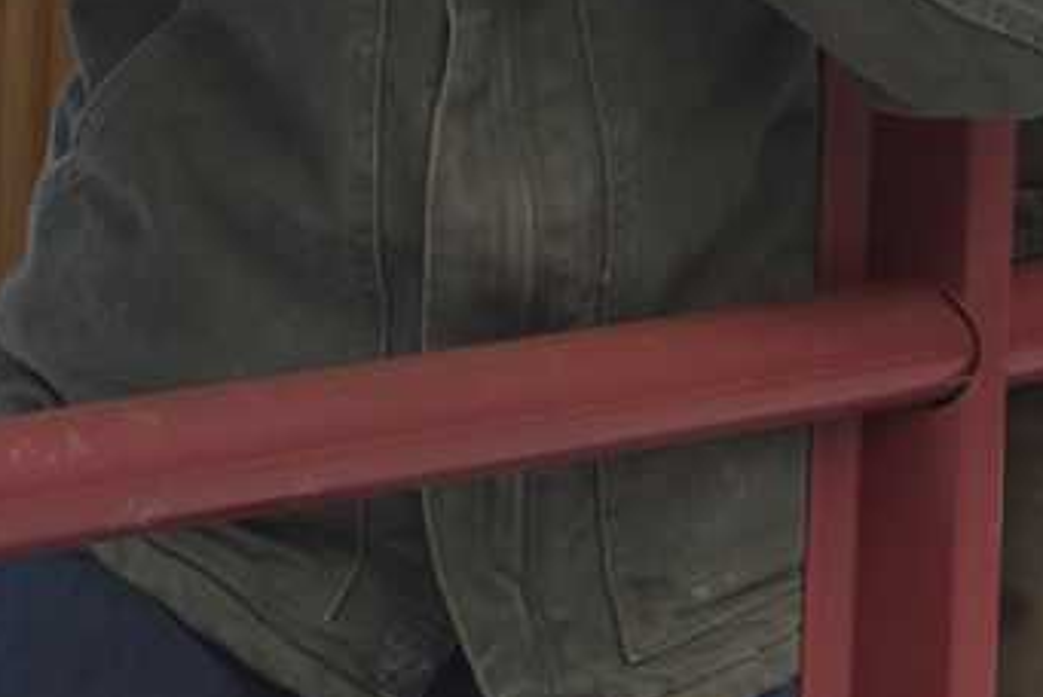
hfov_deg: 10.1
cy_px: -1178
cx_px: 814
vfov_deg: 6.3
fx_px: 5915
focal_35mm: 204
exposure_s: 1/500
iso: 320
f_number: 5.6
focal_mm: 34
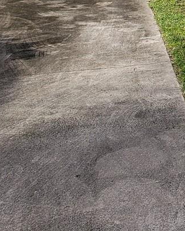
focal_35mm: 100
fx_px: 684
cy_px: -108
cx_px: 351
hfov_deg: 13.5
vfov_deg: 17.4
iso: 50
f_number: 2.4
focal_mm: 4.3
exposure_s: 1/965
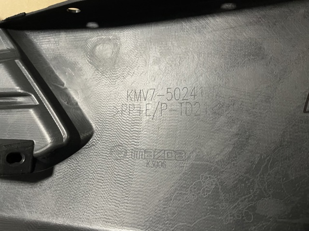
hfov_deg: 67.3
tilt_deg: -77.0
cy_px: 116
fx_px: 232
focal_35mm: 26
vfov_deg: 53.0
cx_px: 154
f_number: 1.6
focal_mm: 4.2
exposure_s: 1/50
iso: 200
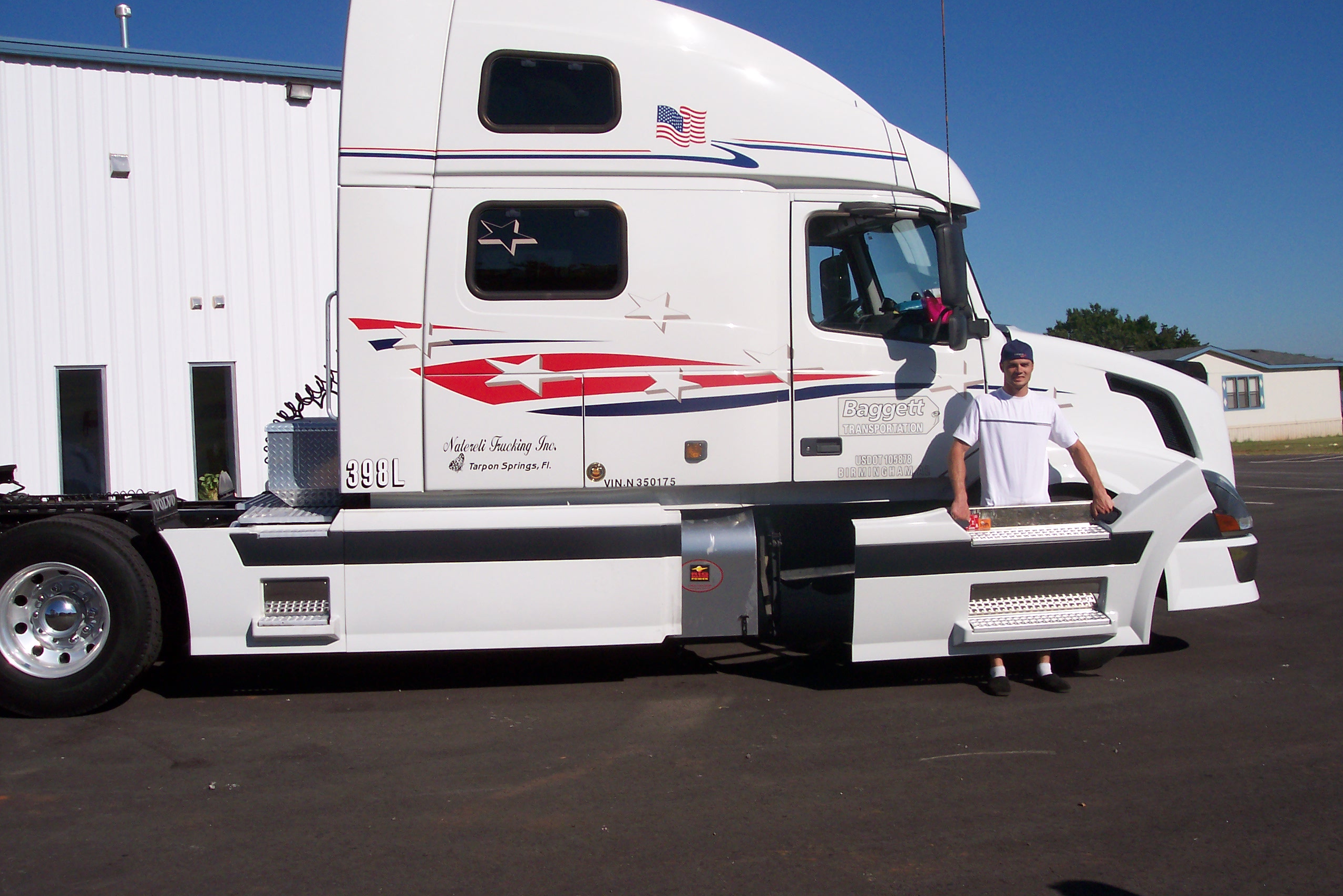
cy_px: 389
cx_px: 679
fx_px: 1492
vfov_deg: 33.4
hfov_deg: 48.5
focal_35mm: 40
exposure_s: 1/1000
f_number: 4.8
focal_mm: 8
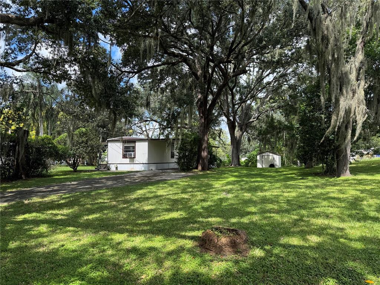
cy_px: 142
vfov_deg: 56.8
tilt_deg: +3.2
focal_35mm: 24
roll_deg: +0.5
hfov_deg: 71.6
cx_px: 190
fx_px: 263
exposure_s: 1/995
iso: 80
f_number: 1.78
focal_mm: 6.76
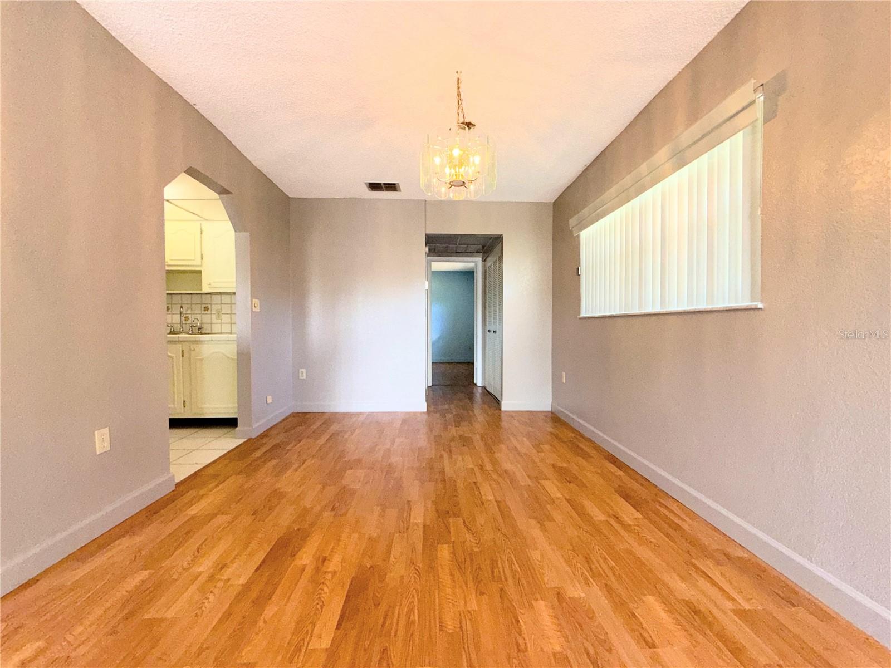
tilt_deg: -1.3
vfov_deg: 85.7
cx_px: 446
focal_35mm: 14
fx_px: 360
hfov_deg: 102.1
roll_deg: -0.4
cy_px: 334
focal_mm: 2.22
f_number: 2.2
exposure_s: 1/120
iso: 160
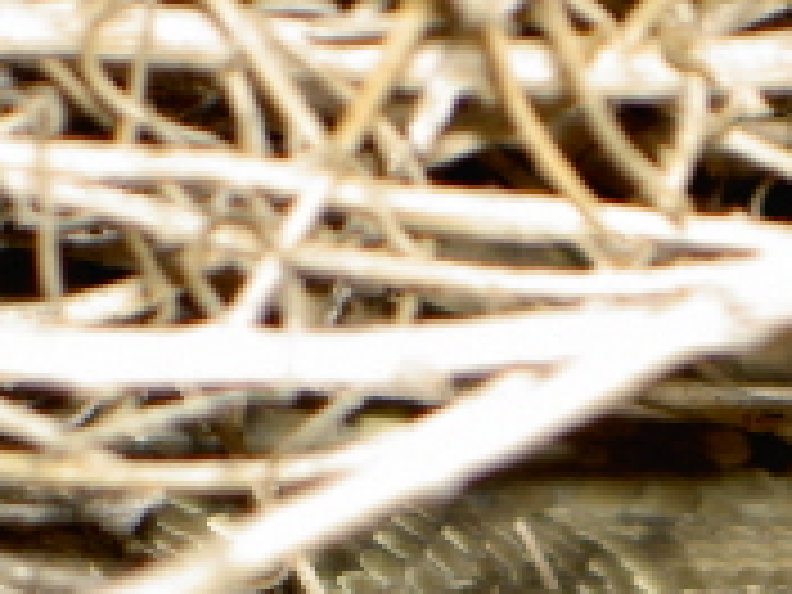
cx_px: 806
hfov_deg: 4.7
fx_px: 9632
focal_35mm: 421
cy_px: 765
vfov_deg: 3.5
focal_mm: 24
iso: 100
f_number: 4.9
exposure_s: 1/100
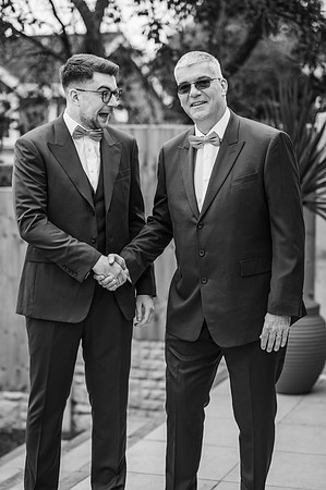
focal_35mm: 85
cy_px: 245
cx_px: 163
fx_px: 1157
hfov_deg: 16.0
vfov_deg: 23.9
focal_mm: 85
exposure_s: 1/400
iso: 100
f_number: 2.5
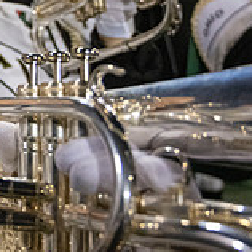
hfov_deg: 17.8
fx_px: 692
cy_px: -44
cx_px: -158
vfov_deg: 19.5
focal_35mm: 84
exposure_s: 1/500
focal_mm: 27
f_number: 4
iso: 3200
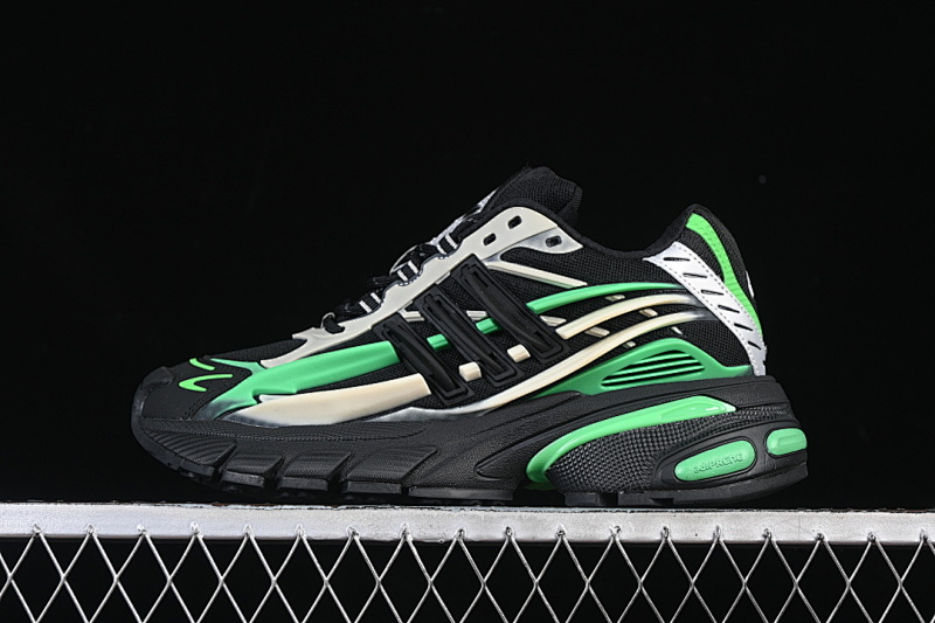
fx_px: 1947
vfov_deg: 18.2
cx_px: 468
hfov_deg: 27.0
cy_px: 312
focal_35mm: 75
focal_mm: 50
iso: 160
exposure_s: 1/60
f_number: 6.3
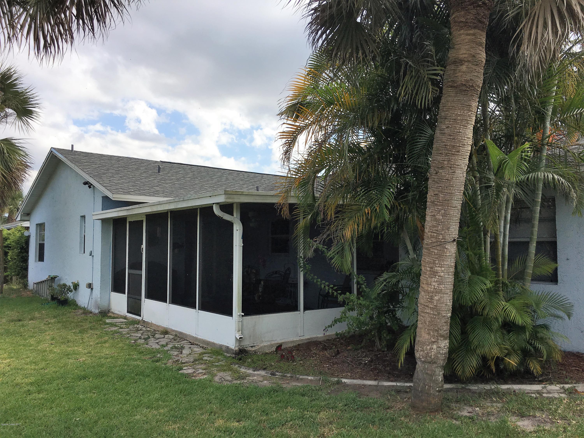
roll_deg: -0.2
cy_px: 219
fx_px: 489
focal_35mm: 29
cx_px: 292
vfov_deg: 48.2
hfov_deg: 61.7
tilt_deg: +3.9
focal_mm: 4.15
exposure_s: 1/1040
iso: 25
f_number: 2.2
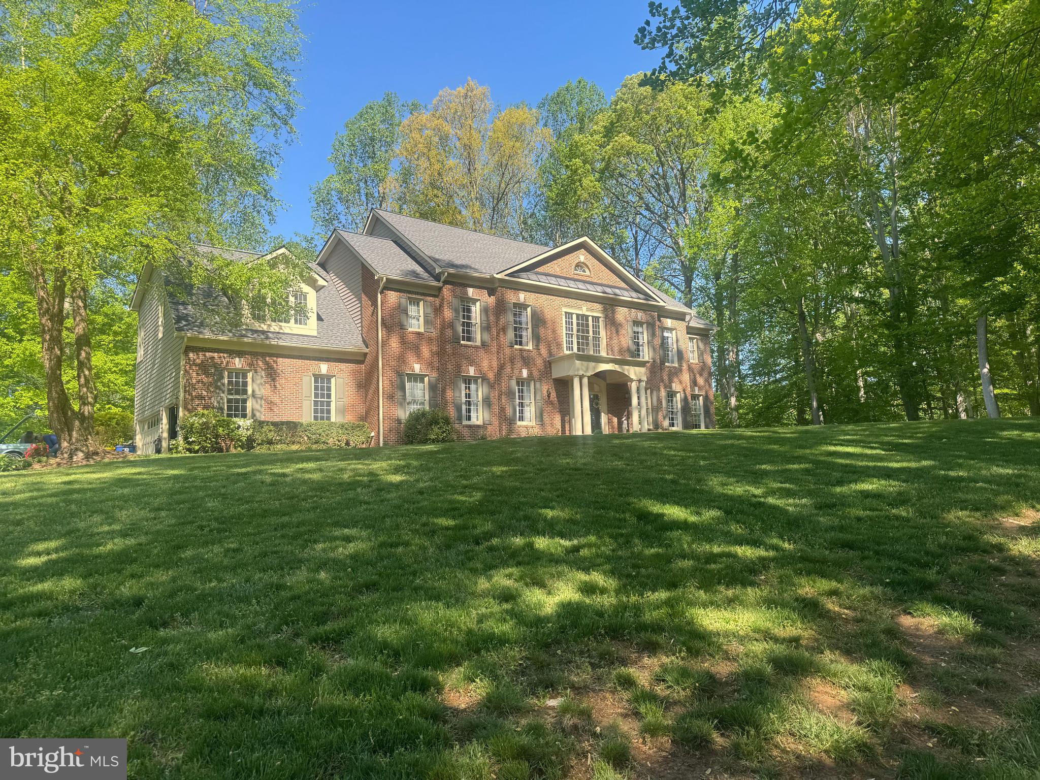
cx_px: 520
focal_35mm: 24
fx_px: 721
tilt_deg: +8.9
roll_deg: +2.5
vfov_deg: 56.8
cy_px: 390
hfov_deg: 71.6
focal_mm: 6.76
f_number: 1.78
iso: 80
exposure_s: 1/1193
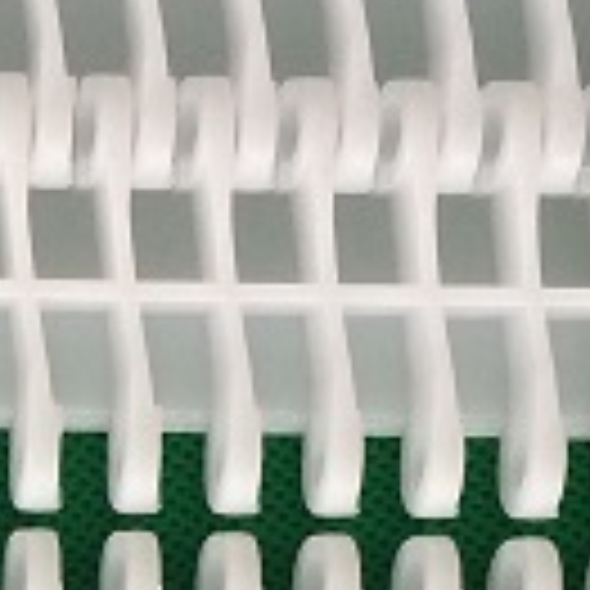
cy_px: 991
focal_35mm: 165
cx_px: -338
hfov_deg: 10.2
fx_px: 3182
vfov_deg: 10.1
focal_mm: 4.12
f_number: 2.2
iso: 64
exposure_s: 1/120
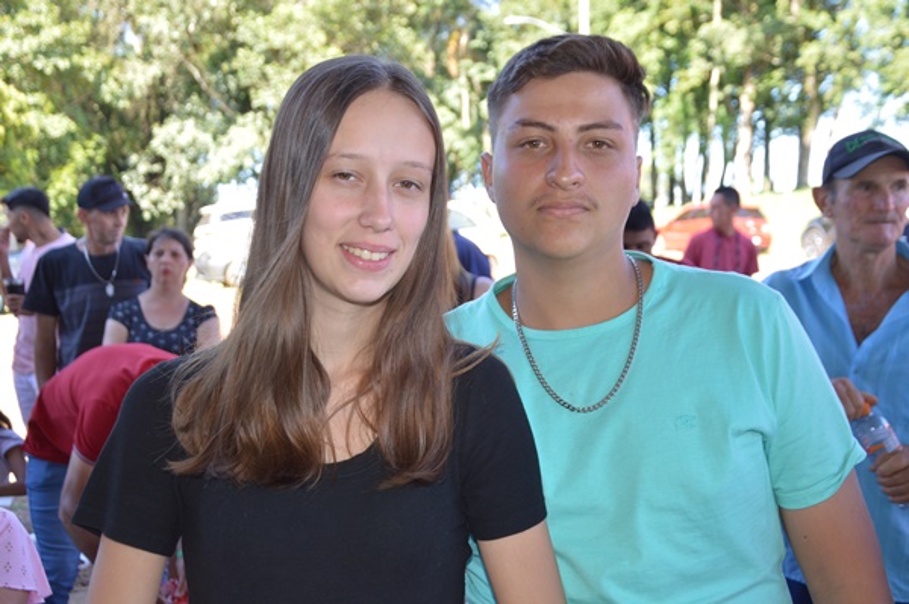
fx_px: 1287
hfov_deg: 38.9
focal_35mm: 51
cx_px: 454
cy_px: 302
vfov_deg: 26.4
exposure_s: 1/125
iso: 250
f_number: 4.2
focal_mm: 34
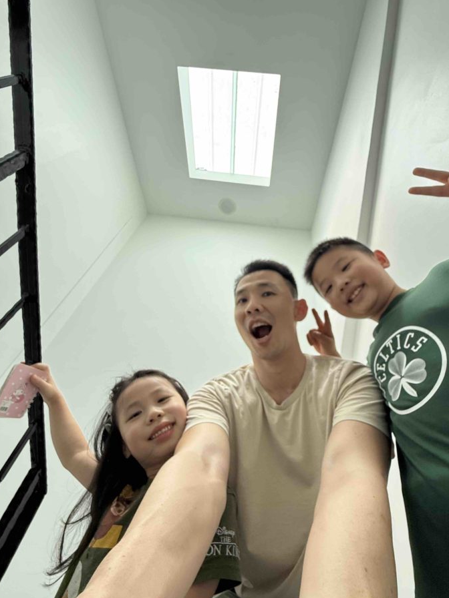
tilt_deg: +44.8
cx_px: 250
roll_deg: -10.5
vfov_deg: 94.5
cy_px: 297
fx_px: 277
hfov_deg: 77.8
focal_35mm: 16
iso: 125
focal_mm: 2.22
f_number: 2.2
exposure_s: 1/99
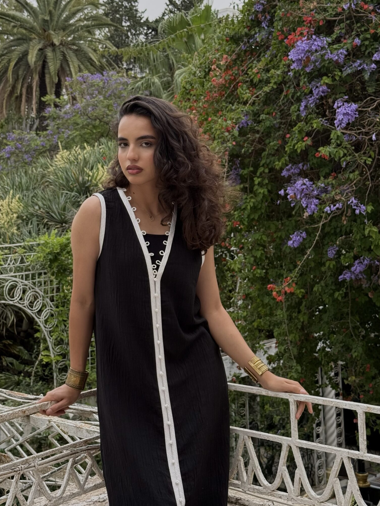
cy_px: 230
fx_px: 893
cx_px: 158
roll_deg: +0.3
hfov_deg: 24.0
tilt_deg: -2.9
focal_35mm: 61
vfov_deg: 31.7
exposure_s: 1/786
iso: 100
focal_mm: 6.76
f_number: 1.78
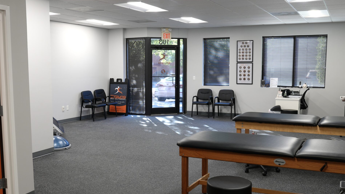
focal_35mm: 41
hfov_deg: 49.4
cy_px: 113
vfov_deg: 29.0
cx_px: 169
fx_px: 375
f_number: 5.6
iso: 125
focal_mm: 29
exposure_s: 1/8
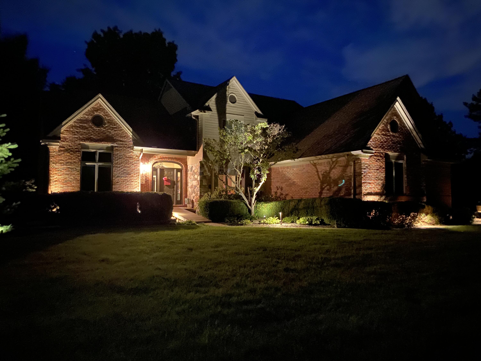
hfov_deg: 67.3
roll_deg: -0.5
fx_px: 361
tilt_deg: +3.9
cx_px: 240
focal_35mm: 26
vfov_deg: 53.1
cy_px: 180
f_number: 1.8
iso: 4000
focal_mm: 4.25
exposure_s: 1/4
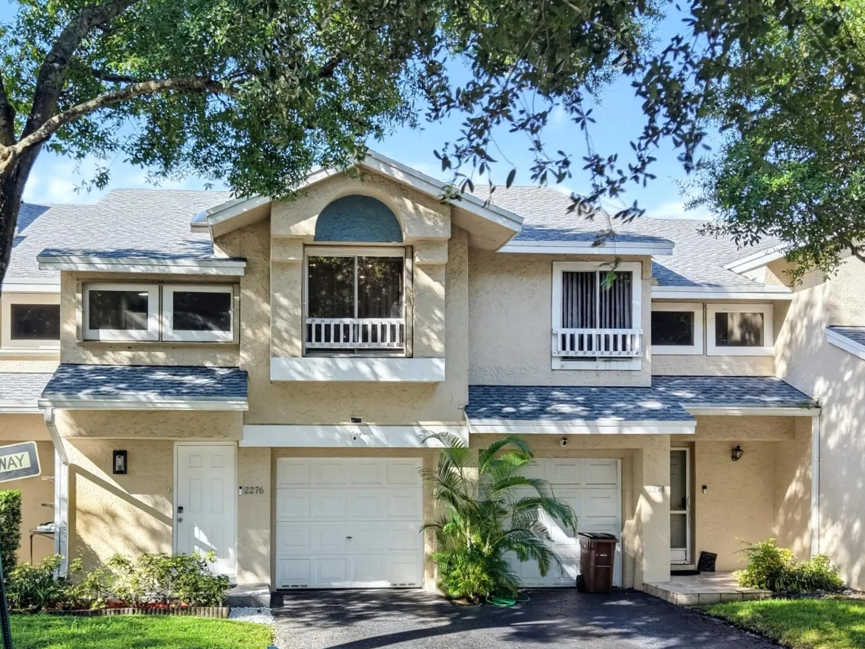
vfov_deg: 35.9
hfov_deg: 46.4
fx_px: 1000
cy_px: 375
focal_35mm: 40
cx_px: 326
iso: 400
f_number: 1.8
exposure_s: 1/640
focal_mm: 8.7
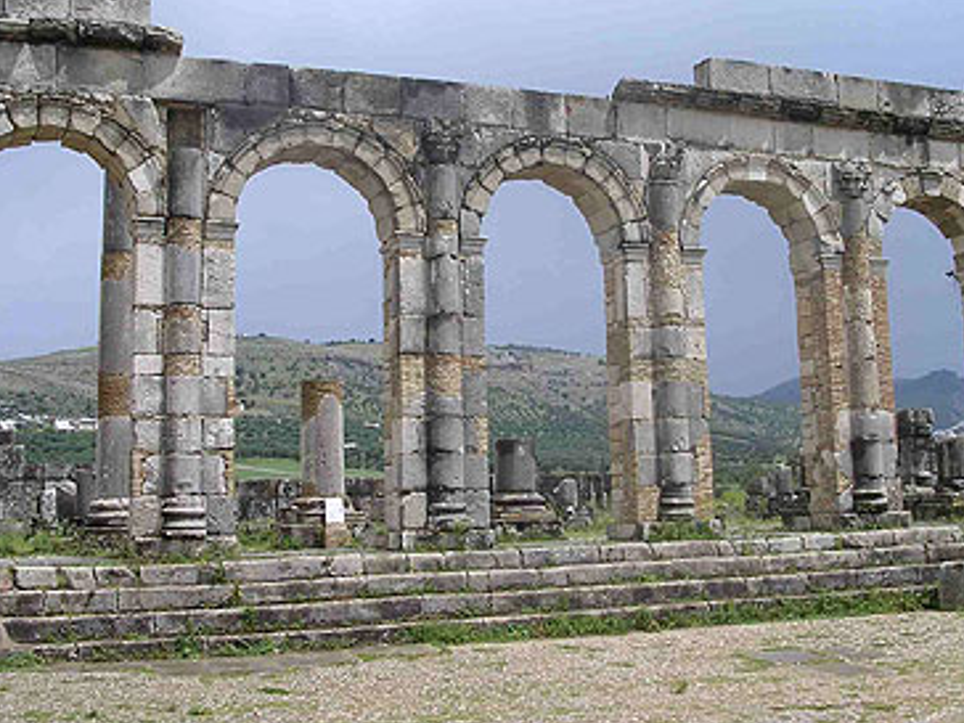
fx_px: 1309
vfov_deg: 30.8
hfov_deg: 40.4
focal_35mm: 47
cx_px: 503
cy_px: 283
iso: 100
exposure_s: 1/341
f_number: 5.6
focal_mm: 5.8
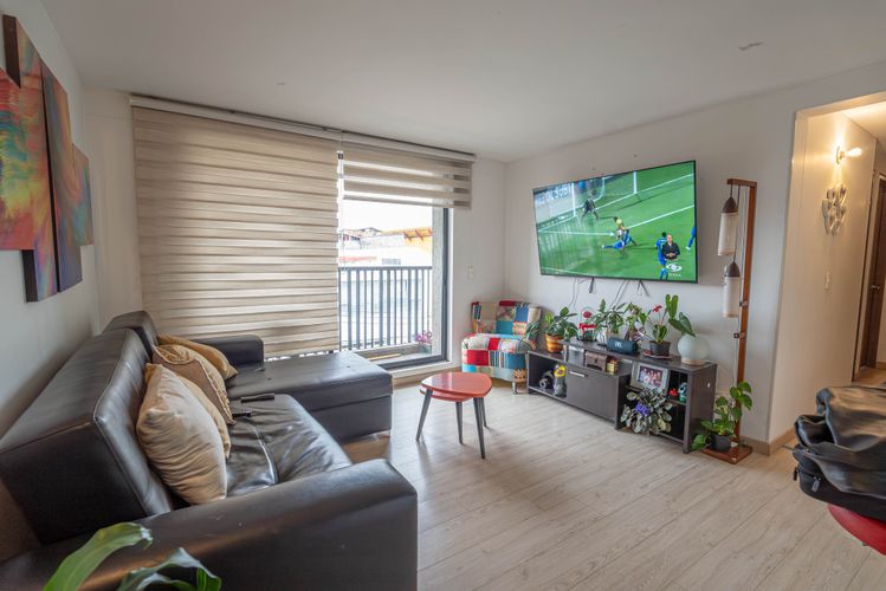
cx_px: 443
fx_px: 394
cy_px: 296
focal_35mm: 16
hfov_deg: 96.7
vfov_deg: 73.8
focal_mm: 16
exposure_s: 1/200
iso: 1250
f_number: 4
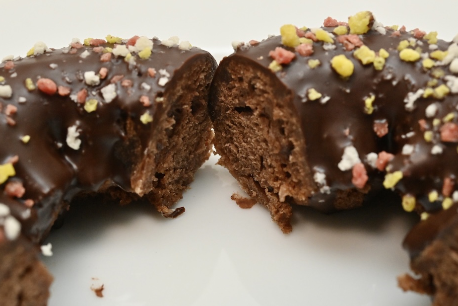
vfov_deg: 20.9
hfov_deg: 30.9
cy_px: 164
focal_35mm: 65
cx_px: 239
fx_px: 827
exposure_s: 1/160
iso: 6400
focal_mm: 60
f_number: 14
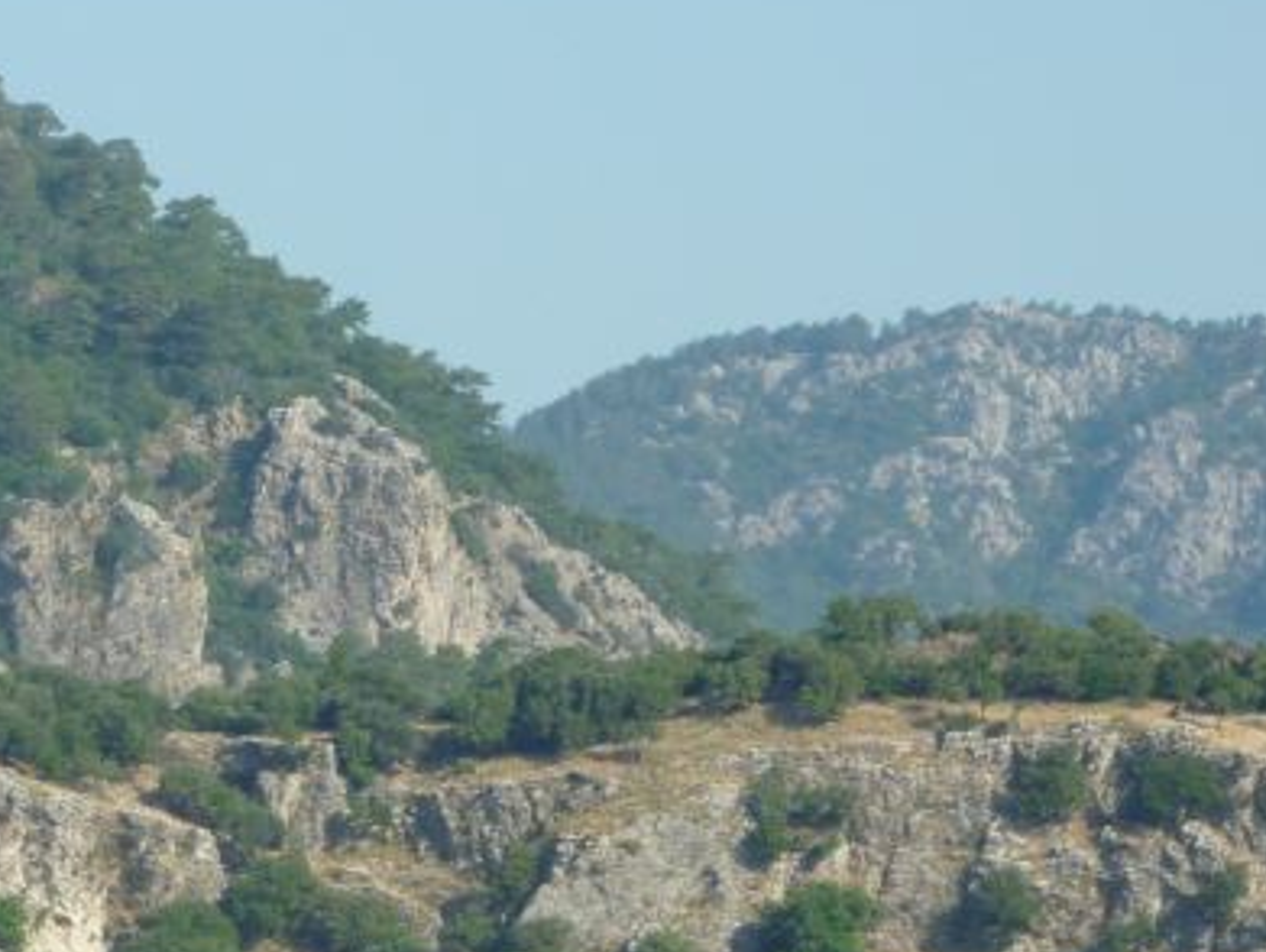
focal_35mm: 350
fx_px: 12812
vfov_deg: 4.3
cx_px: -107
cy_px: 703
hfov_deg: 5.6
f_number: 4.5
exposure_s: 1/500
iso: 80
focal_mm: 22.5
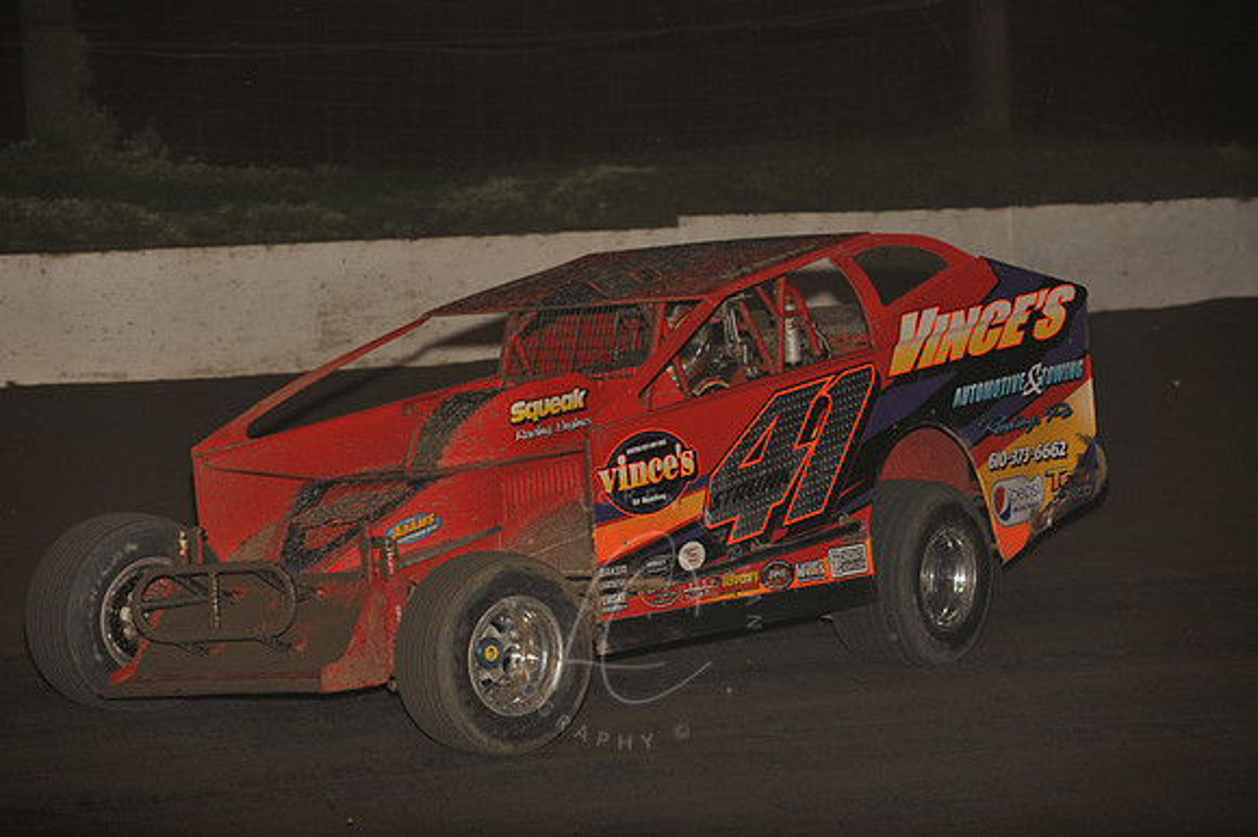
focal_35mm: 155
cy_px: 418
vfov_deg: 8.8
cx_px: 629
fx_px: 5413
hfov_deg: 13.3
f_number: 6.3
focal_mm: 155
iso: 800
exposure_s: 1/320
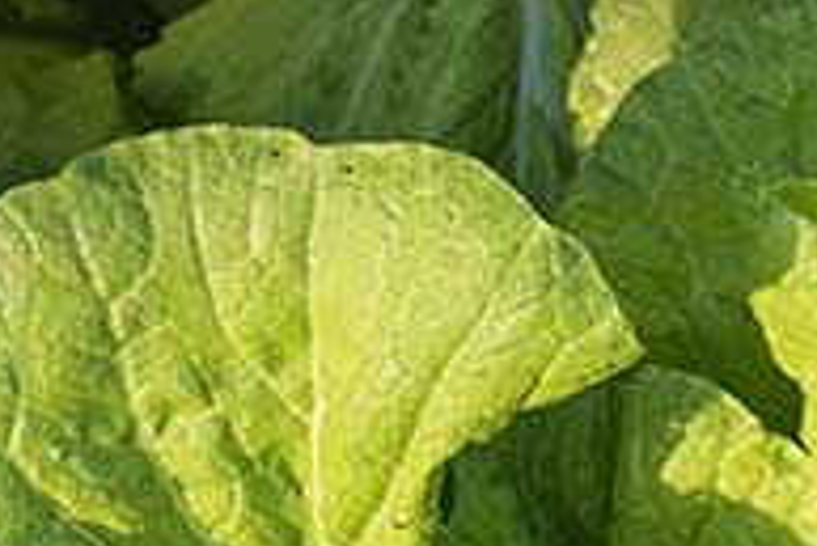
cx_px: 1126
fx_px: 7563
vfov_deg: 4.1
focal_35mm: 333
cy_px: 1105
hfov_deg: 6.1
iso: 180
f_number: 5.6
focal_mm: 67
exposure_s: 1/250
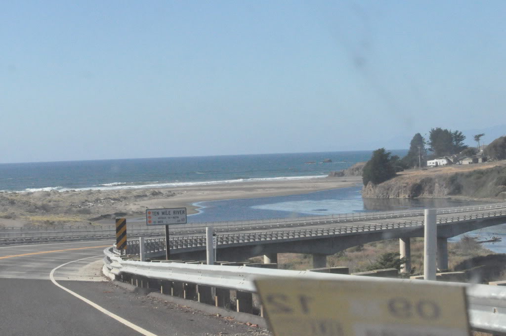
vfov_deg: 13.0
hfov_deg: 19.5
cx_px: 253
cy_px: 168
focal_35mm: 105
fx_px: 1474
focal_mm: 70
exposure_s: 1/1250
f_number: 22
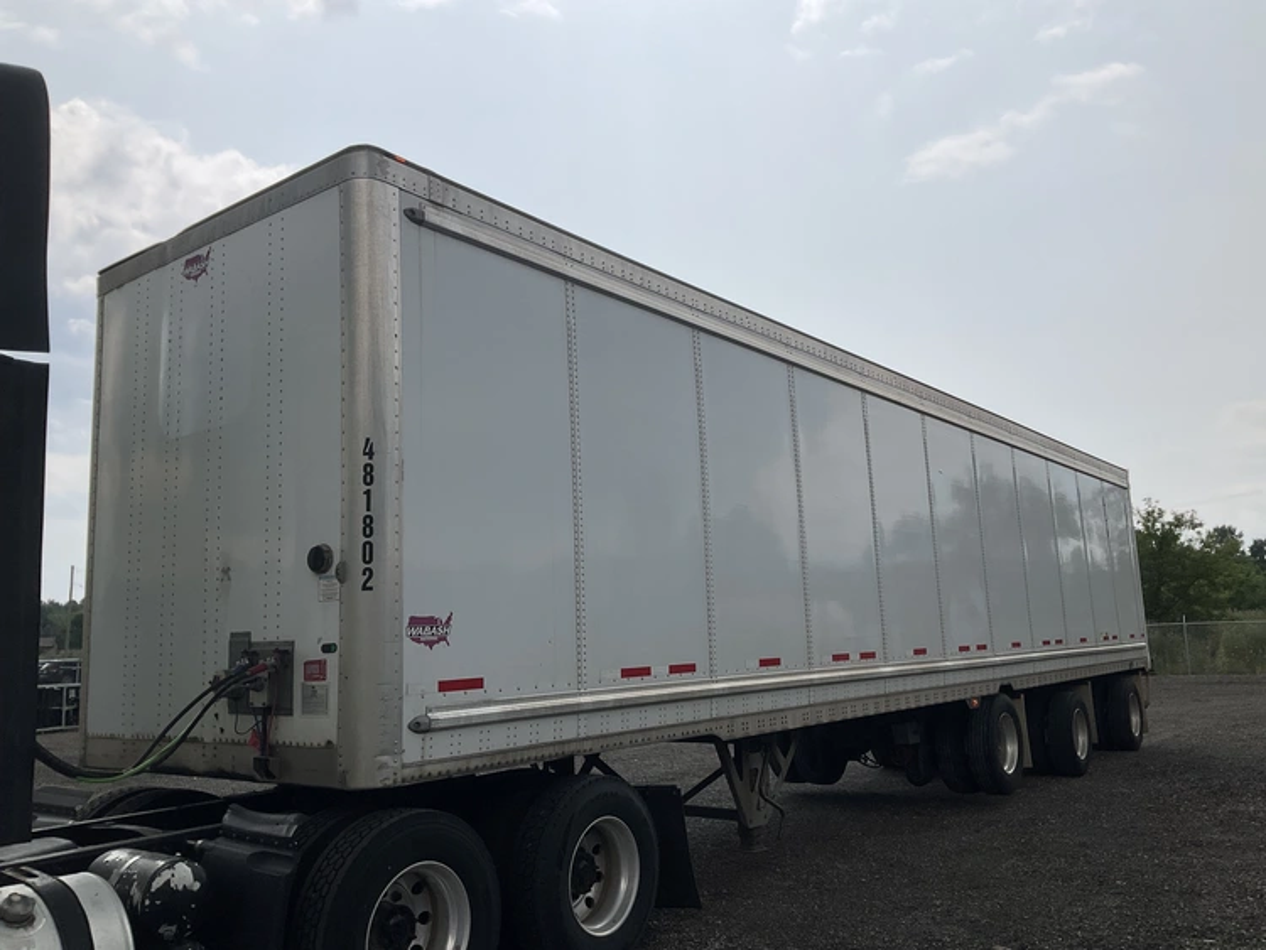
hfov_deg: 61.6
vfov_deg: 48.3
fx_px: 1061
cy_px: 475
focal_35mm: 29
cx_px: 633
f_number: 1.8
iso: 25
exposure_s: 1/3788
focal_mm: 3
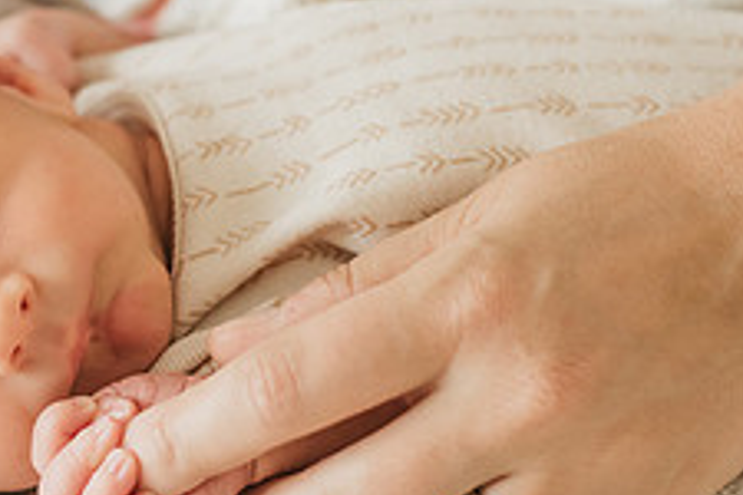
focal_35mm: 129
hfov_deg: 15.8
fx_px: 2662
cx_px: 122
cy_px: 226
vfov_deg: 10.6
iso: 1600
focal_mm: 50
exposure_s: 1/500
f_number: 2.8
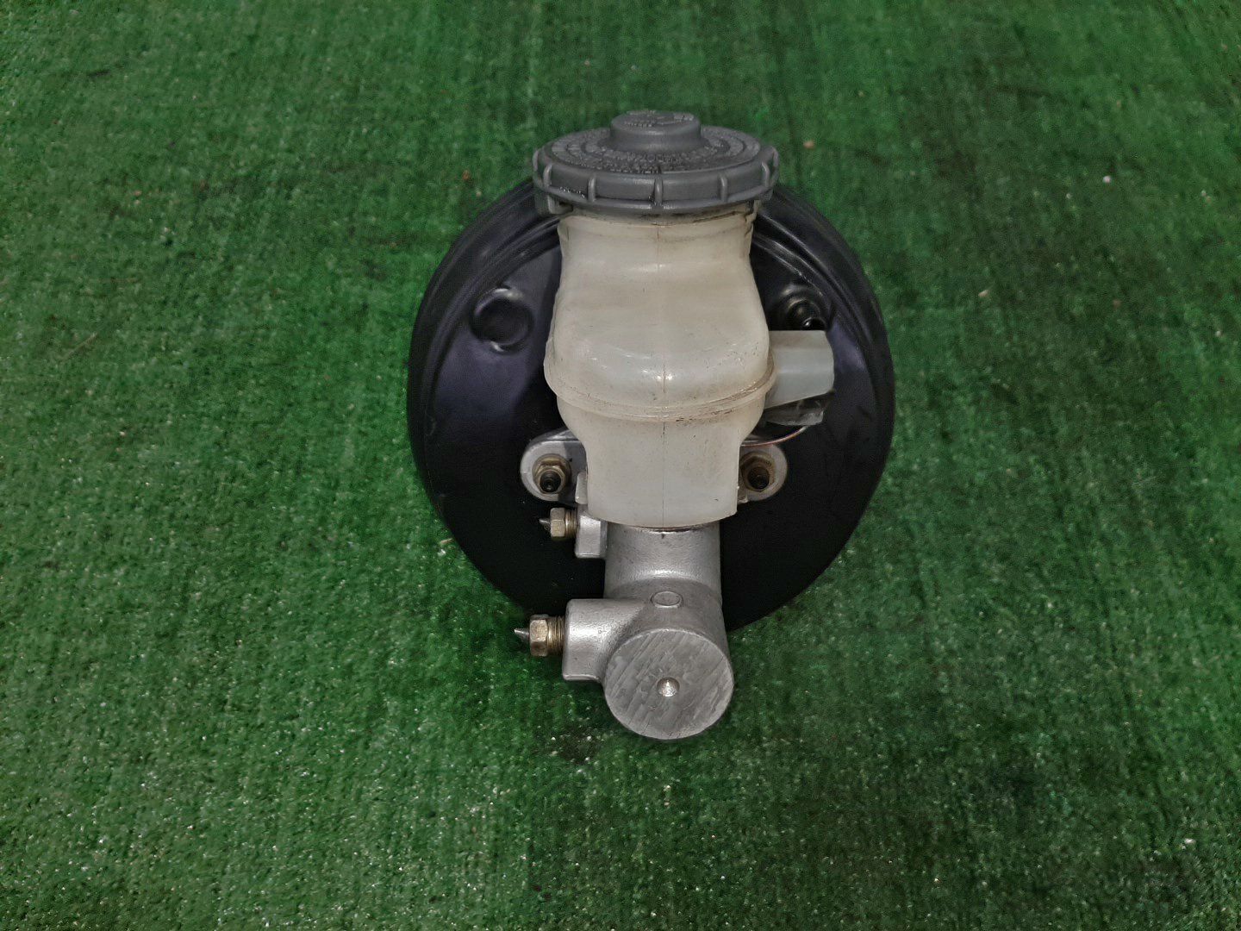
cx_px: 620
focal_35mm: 26
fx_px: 932
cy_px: 466
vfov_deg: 53.1
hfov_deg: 67.3
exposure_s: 1/50
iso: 94
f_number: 1.7
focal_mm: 3.93
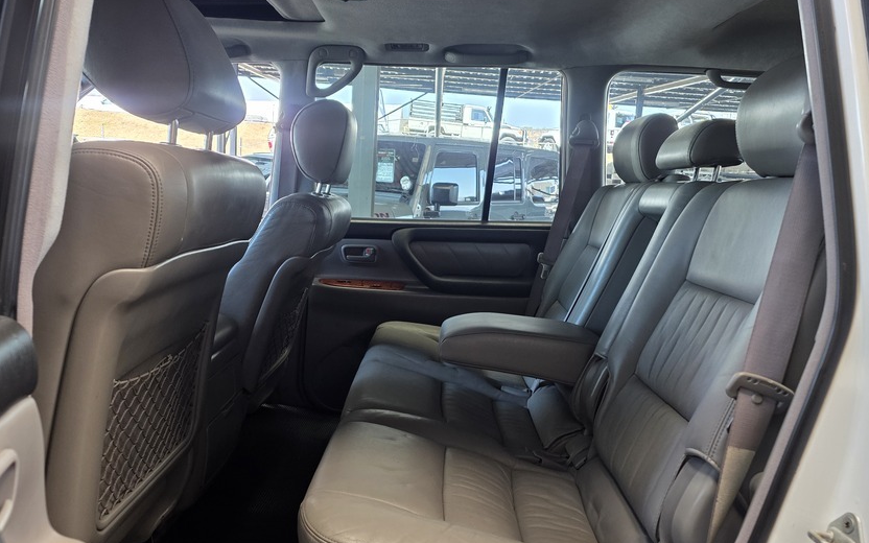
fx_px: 710
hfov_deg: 62.9
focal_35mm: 30
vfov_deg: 41.7
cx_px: 450
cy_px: 312
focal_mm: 6.25
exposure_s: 1/180
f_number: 1.7
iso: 200
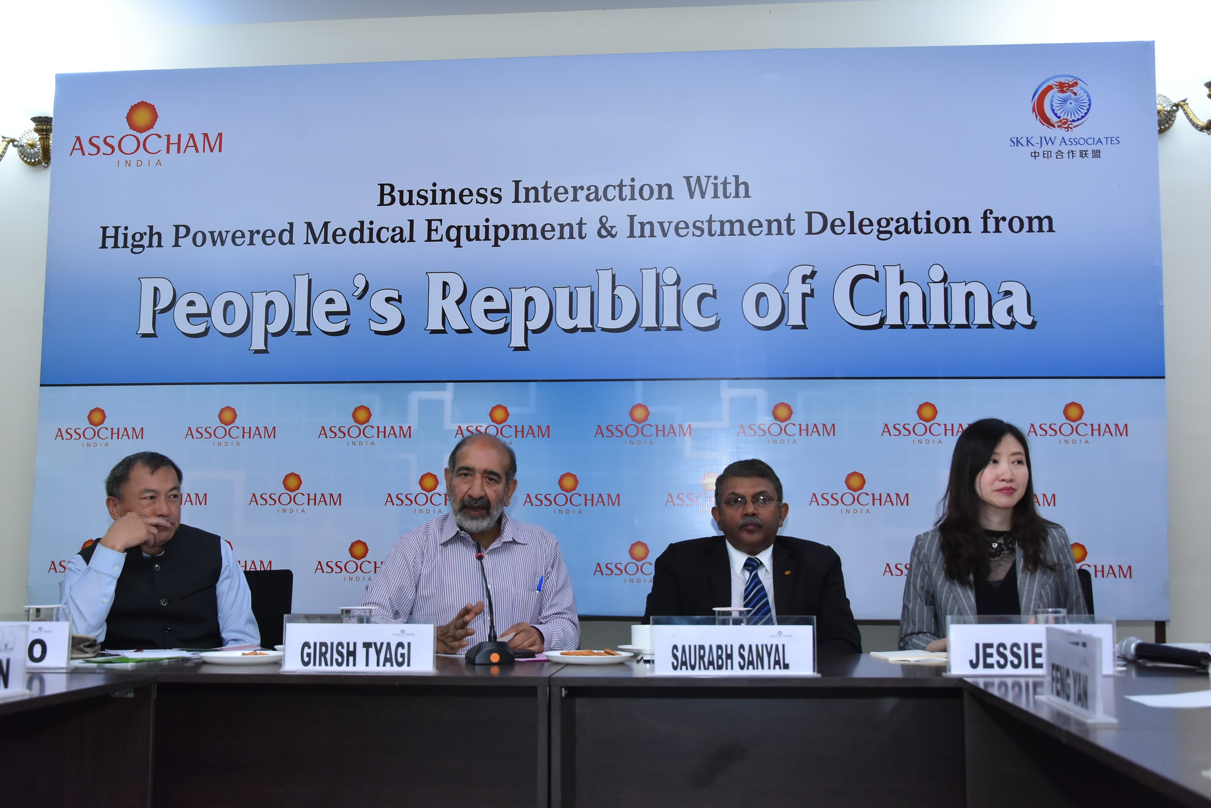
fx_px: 1312
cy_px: 404
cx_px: 606
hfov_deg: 49.5
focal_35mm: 39
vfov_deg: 34.2
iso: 1250
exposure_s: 1/125
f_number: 5.6
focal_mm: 26
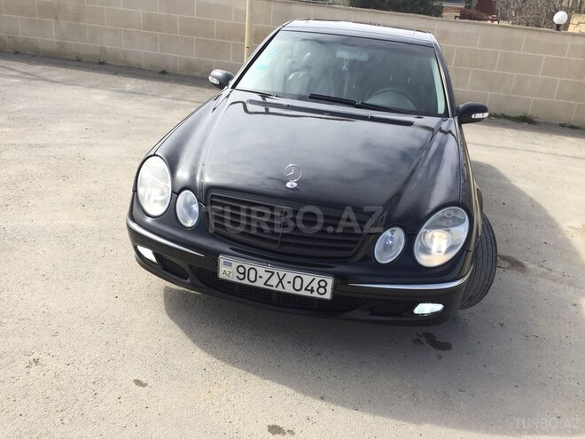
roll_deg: -6.1
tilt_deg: -22.7
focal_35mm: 29
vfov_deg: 48.2
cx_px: 292
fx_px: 490
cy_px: 220
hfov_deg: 61.7
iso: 32
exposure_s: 1/879
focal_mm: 4.15
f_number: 2.2
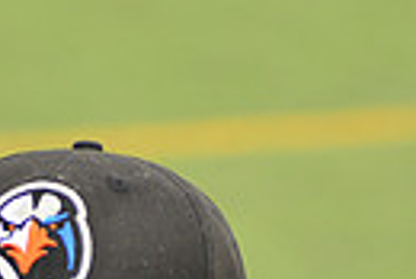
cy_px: 505
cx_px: 74
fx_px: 10296
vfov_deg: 1.5
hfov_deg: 2.3
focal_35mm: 890
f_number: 8
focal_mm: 200
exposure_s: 1/200
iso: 250
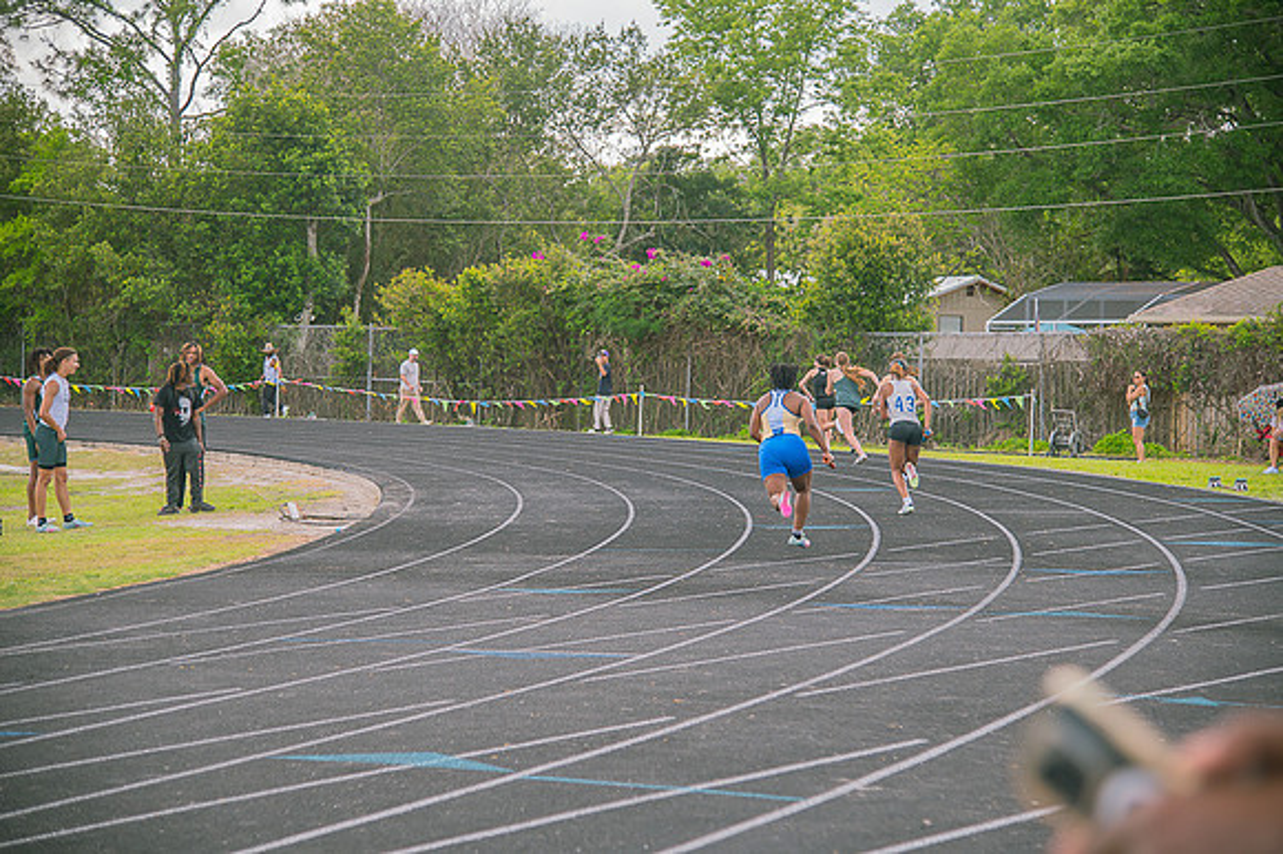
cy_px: 427
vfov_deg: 18.2
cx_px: 642
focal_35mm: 75
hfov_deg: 27.0
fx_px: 2671
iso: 200
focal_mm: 75
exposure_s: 1/200
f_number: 4
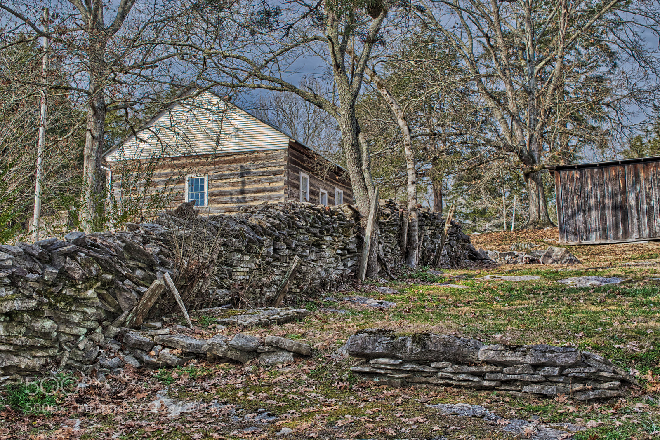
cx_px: 330
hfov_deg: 42.3
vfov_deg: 29.0
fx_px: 853
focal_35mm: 46
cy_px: 220
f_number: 7.1
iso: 100
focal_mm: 31
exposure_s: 1/200
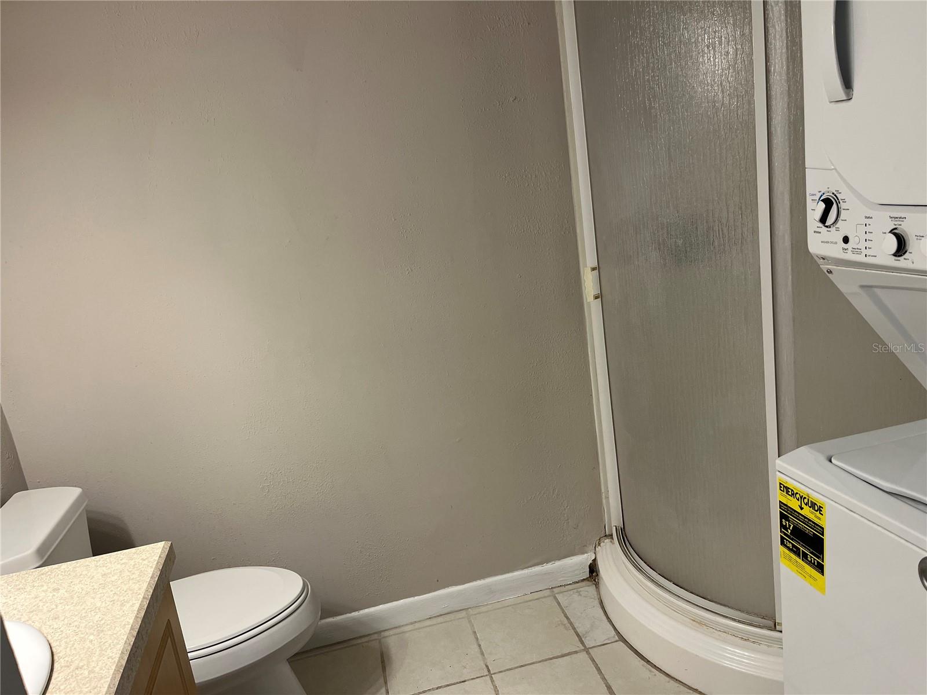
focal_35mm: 26
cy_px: 348
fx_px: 696
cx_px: 464
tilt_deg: -13.8
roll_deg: +8.7
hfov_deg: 67.3
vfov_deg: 53.1
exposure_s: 1/120
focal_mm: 5.1
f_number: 1.6
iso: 100
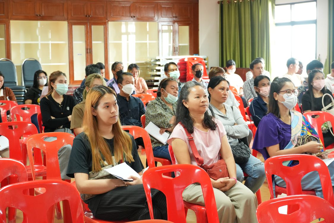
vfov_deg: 19.3
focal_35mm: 70
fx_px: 654
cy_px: 112
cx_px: 167
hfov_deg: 28.6
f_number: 5
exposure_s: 1/25
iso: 1600
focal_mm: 47
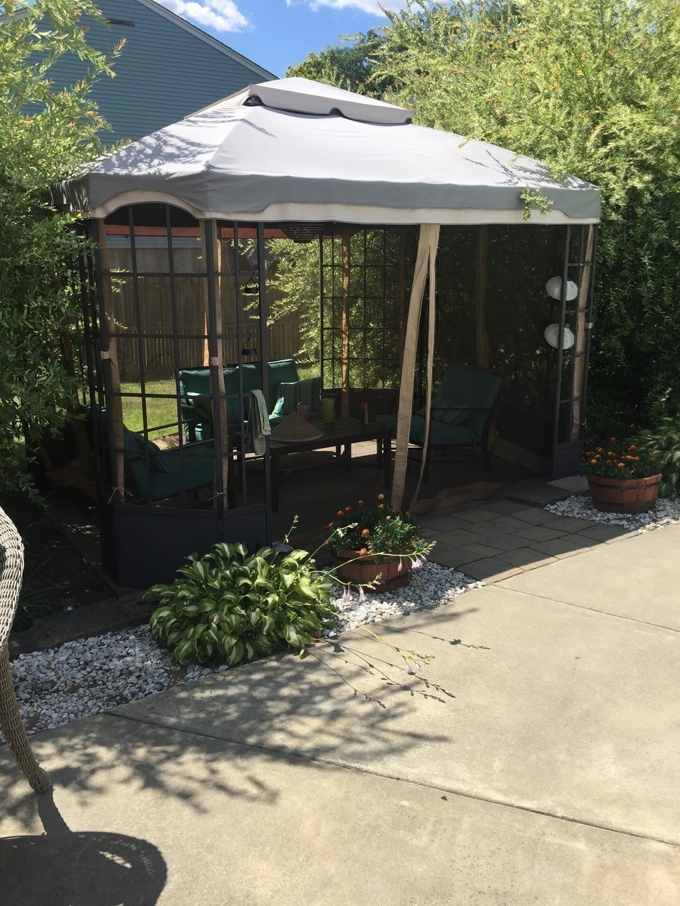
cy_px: 453
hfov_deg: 48.2
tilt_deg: -12.8
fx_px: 760
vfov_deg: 61.7
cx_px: 340
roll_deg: +1.1
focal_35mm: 29
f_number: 2.2
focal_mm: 4.15
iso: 32
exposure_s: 1/1883
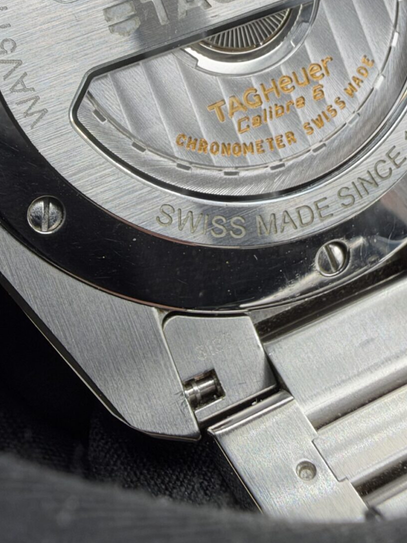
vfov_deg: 32.1
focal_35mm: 59
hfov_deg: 24.8
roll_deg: -7.2
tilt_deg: -42.8
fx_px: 925
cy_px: 138
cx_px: 160
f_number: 2.2
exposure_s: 1/71
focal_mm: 2.22
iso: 25
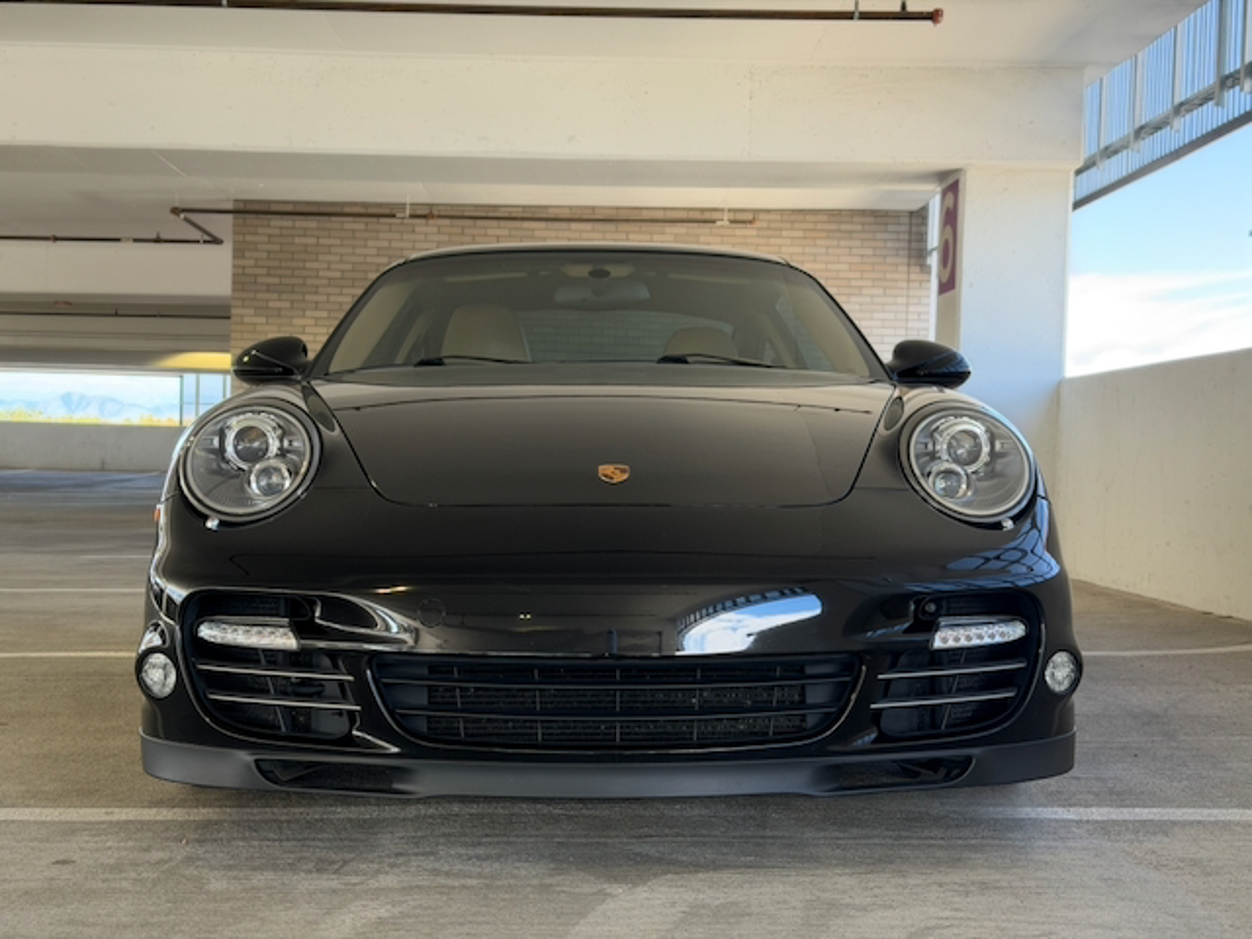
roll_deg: -1.9
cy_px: 470
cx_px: 626
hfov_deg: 39.7
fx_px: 1736
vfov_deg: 30.3
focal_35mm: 48
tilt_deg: -1.1
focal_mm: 6.76
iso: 80
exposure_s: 1/160
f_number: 1.78
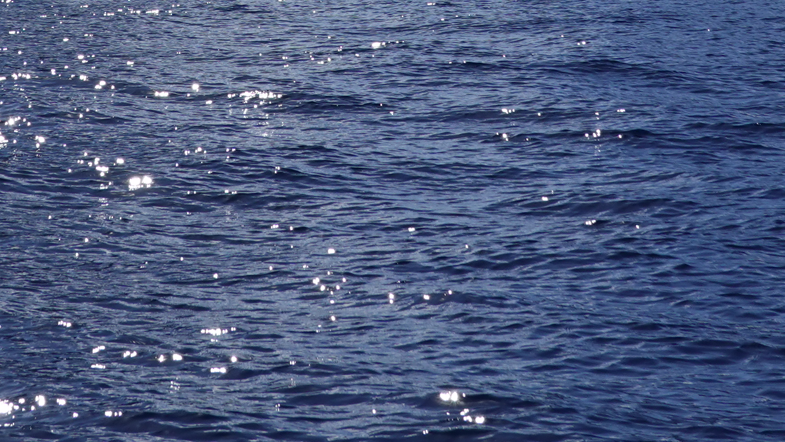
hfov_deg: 14.4
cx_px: 374
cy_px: -369
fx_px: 3102
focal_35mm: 149
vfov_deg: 7.9
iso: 100
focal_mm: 16.54
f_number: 5.6
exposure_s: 1/1000
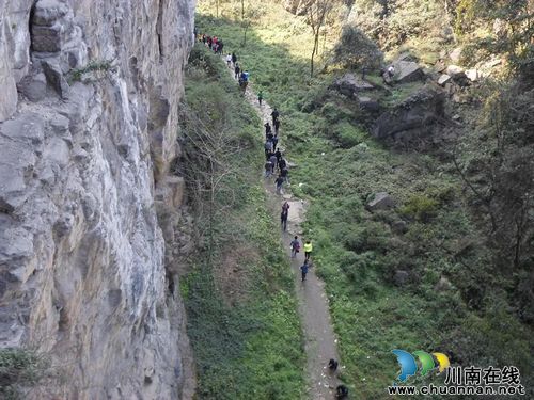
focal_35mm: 43
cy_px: 200
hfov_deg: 43.9
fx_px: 663
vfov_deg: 33.6
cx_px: 267
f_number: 3.2
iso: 80
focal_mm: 7.8
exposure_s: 1/60
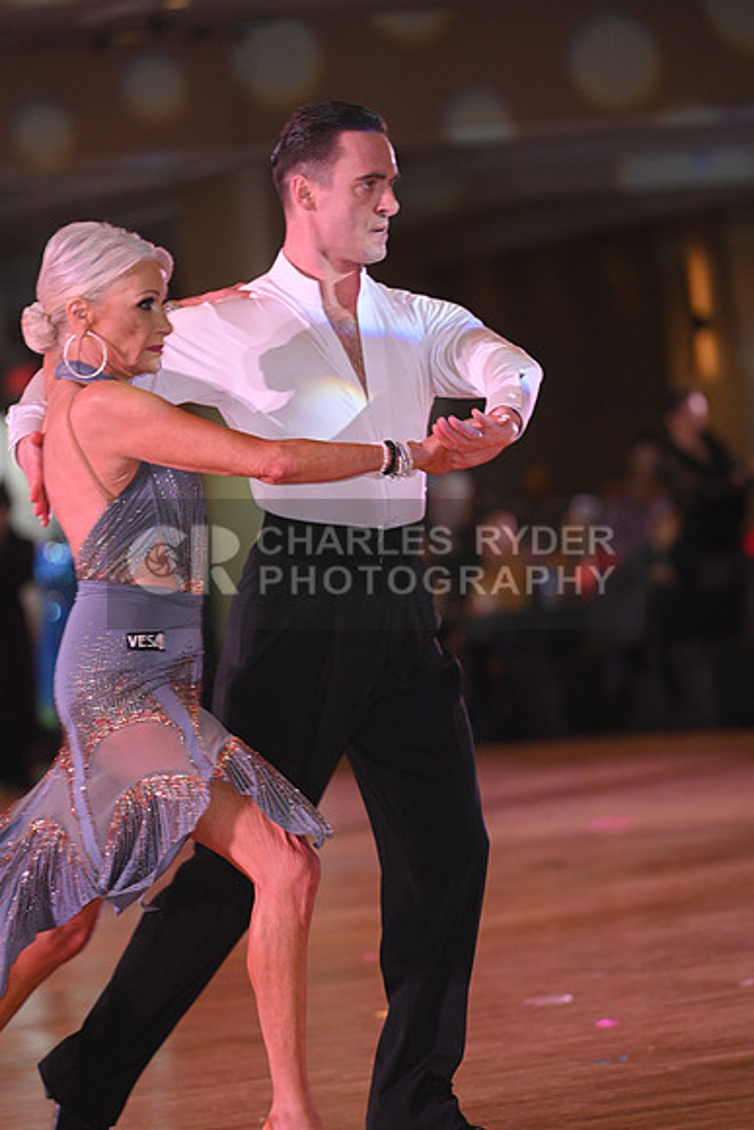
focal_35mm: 200
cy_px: 565
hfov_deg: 6.9
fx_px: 6279
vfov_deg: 10.3
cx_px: 377
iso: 2000
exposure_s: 1/200
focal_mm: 200
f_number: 5
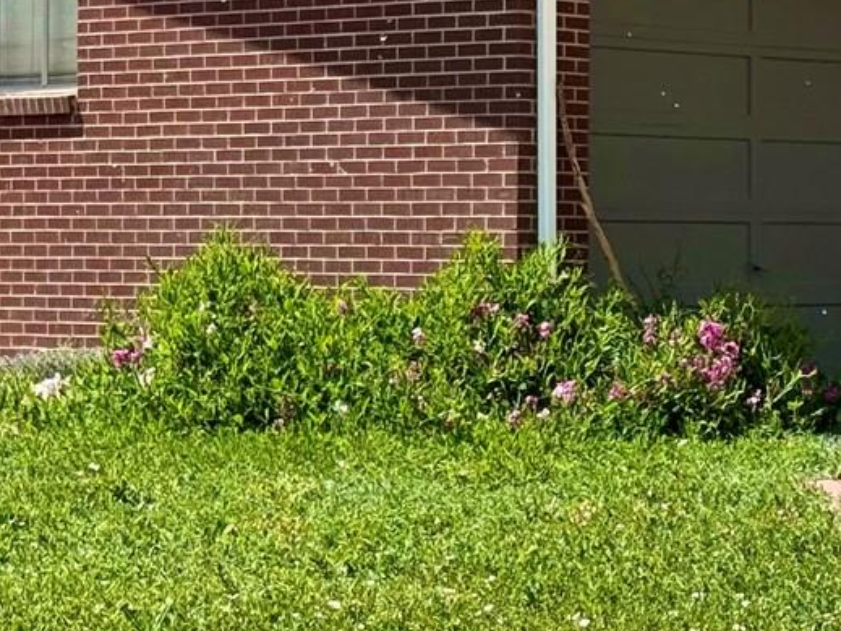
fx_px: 3595
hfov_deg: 13.2
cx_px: 815
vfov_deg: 10.0
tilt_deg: +1.6
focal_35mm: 148
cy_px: 148
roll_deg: -0.8
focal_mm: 6.76
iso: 80
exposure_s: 1/5587
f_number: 1.78
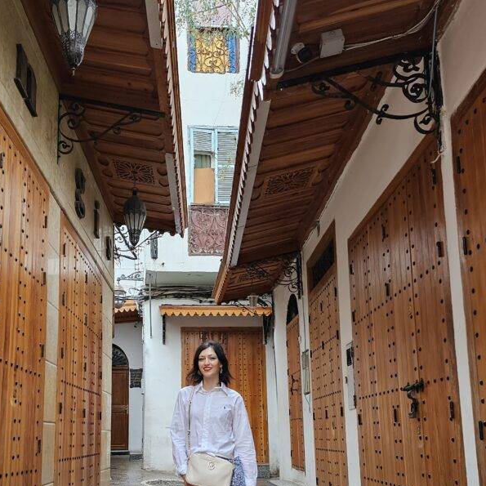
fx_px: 556
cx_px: 185
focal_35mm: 35
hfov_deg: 46.8
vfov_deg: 45.9
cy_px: 352
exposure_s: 1/100
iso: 200
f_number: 1.7
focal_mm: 6.3
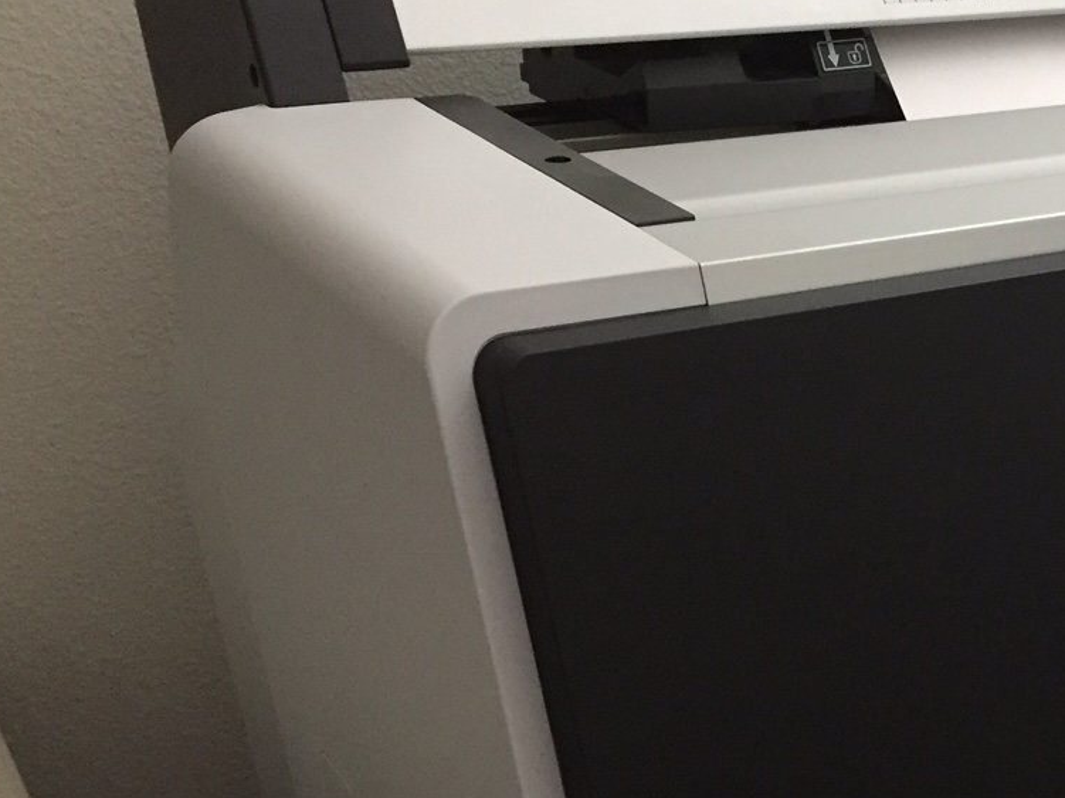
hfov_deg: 28.2
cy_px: 614
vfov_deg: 23.0
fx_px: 1938
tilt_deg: -26.8
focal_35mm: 63
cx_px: 1142
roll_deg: -3.7
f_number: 2.2
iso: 250
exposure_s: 1/24
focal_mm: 4.15
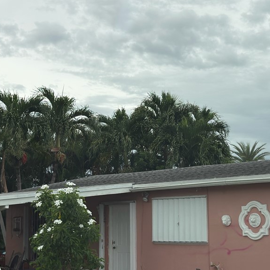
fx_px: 777
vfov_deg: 19.7
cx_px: 106
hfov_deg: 19.7
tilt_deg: +9.0
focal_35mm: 88
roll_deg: +0.1
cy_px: 131
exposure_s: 1/4545
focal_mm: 6.76
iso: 64
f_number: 1.78
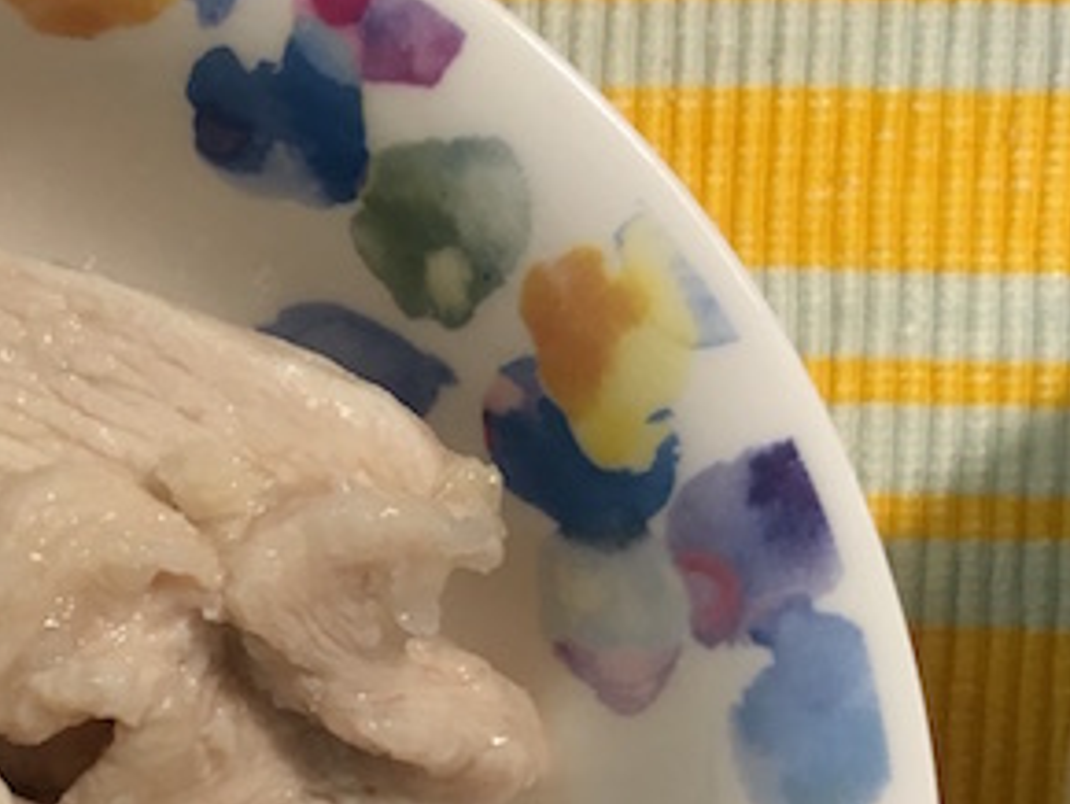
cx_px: -225
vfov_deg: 17.9
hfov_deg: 22.4
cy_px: 856
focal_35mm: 80
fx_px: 2475
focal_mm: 4.15
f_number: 2.2
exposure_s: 1/33
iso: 100
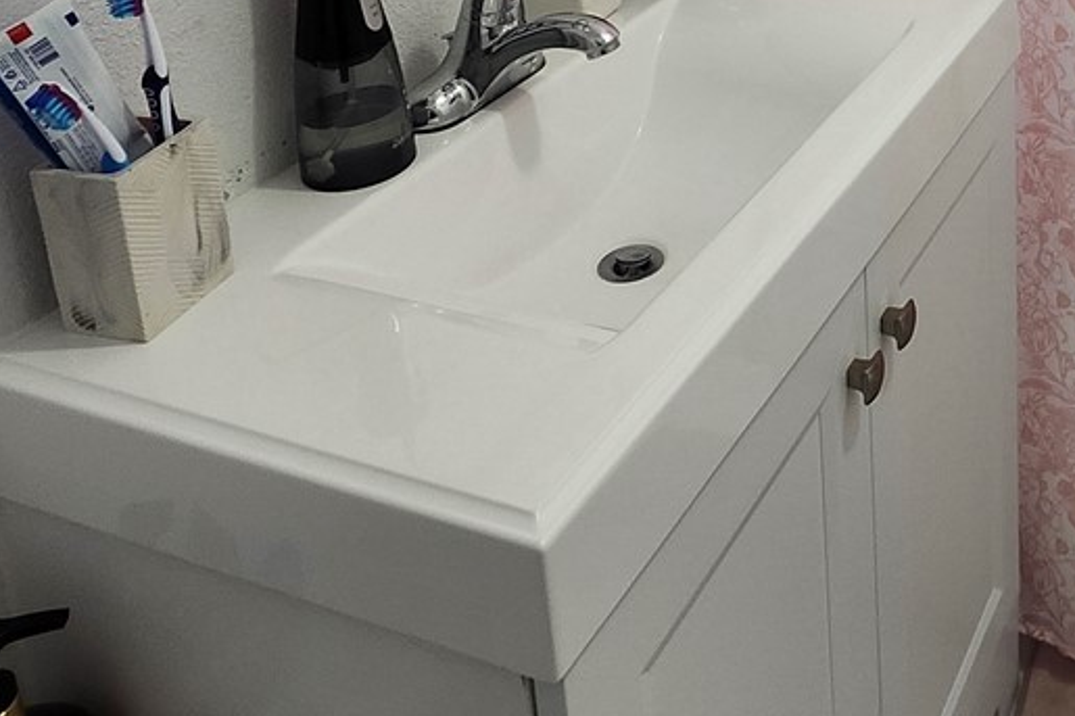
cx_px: 1002
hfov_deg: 42.0
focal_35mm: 42
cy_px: -236
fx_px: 1254
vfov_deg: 26.6
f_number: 2.2
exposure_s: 1/60
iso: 80
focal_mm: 1.74
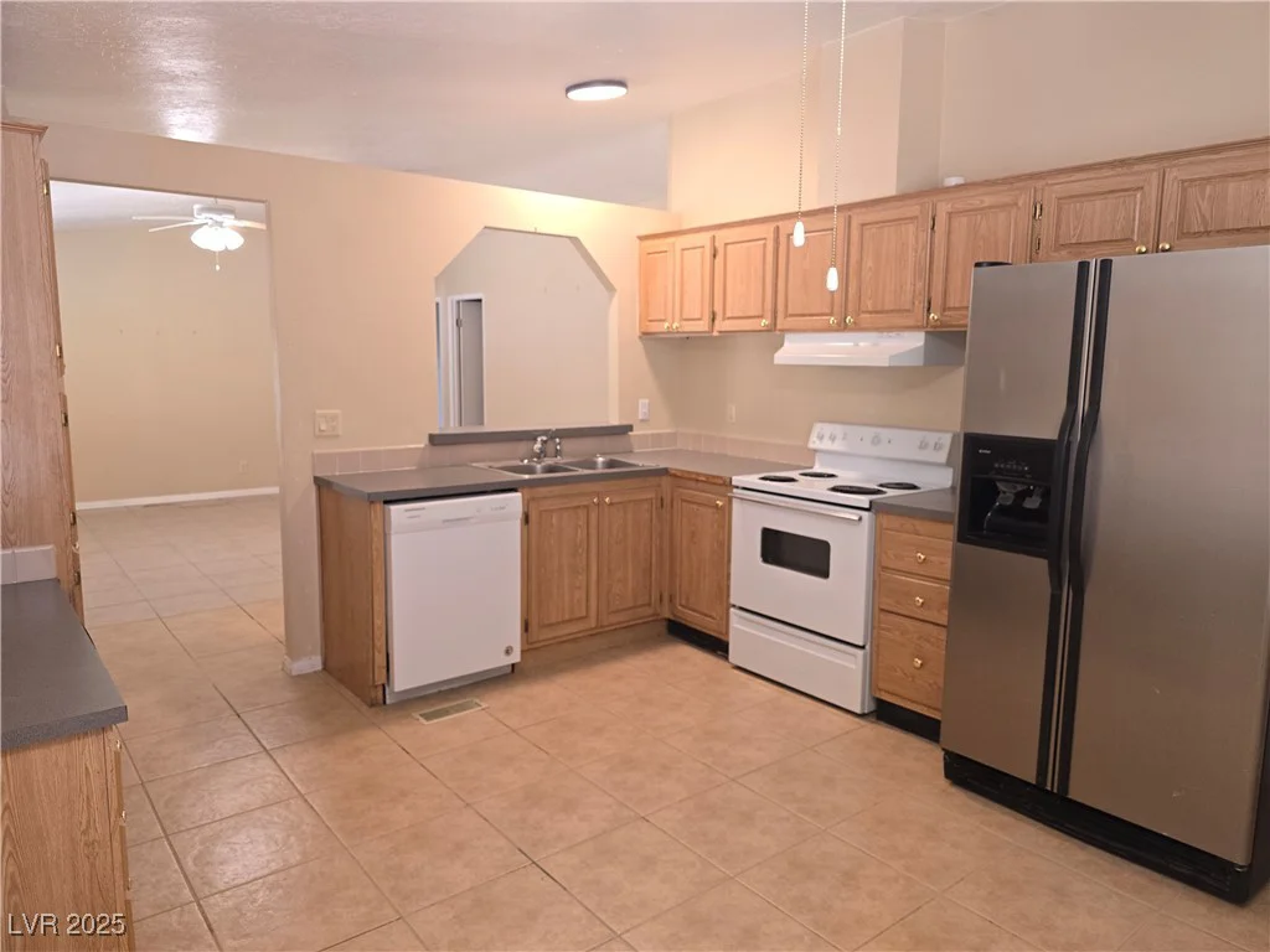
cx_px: 635
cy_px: 476
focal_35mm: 23
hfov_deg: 73.9
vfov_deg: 58.9
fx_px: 844
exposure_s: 1/120
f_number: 1.7
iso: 250
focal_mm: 6.3
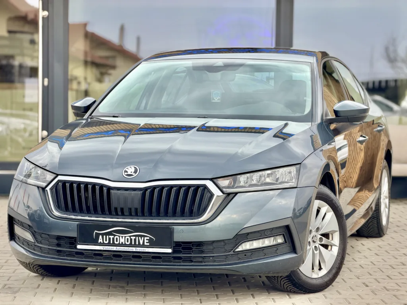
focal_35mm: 100
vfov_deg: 14.8
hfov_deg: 19.6
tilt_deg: -3.2
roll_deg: -0.1
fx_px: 1176
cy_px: 152
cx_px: 204
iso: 50
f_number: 2.8
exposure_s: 1/187
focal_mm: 16.89
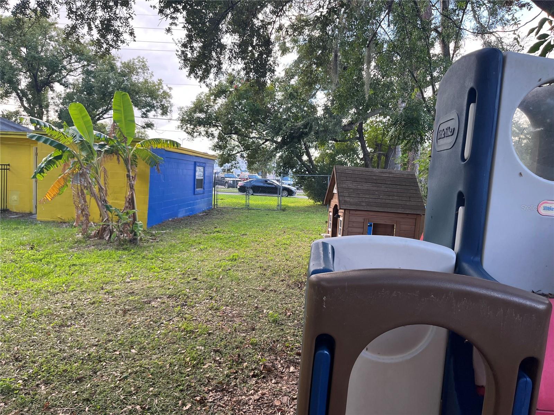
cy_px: 208
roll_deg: -1.9
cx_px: 277
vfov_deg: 53.1
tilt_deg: -4.6
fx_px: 416
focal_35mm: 26
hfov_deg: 67.3
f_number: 1.6
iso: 50
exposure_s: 1/166
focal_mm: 5.1
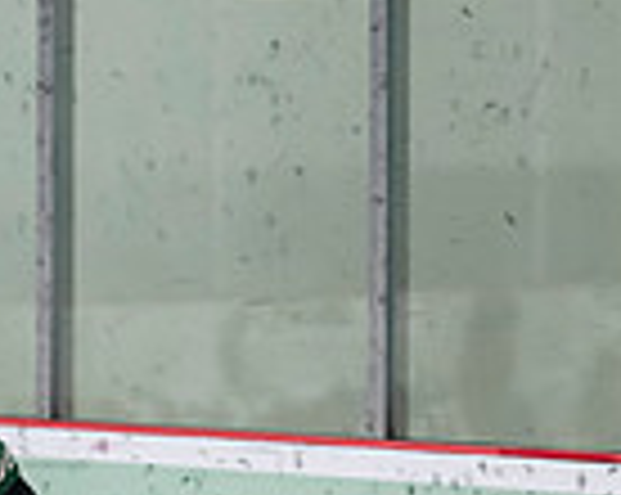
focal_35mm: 537
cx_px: 32
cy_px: 638
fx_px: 9856
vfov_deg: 2.9
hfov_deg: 3.6
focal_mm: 105
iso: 2000
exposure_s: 1/640
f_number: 3.2
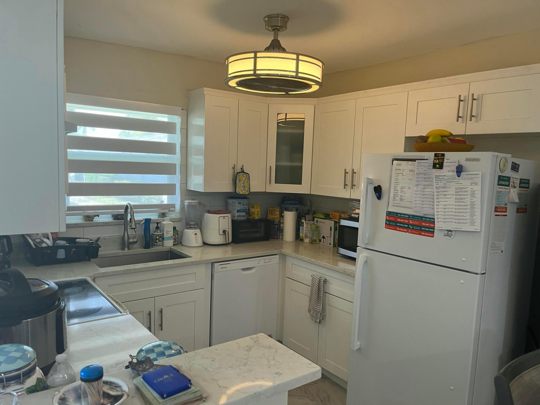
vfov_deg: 53.1
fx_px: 406
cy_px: 202
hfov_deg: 67.3
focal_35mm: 26
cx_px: 270
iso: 80
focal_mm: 5.1
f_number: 1.6
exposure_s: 1/60
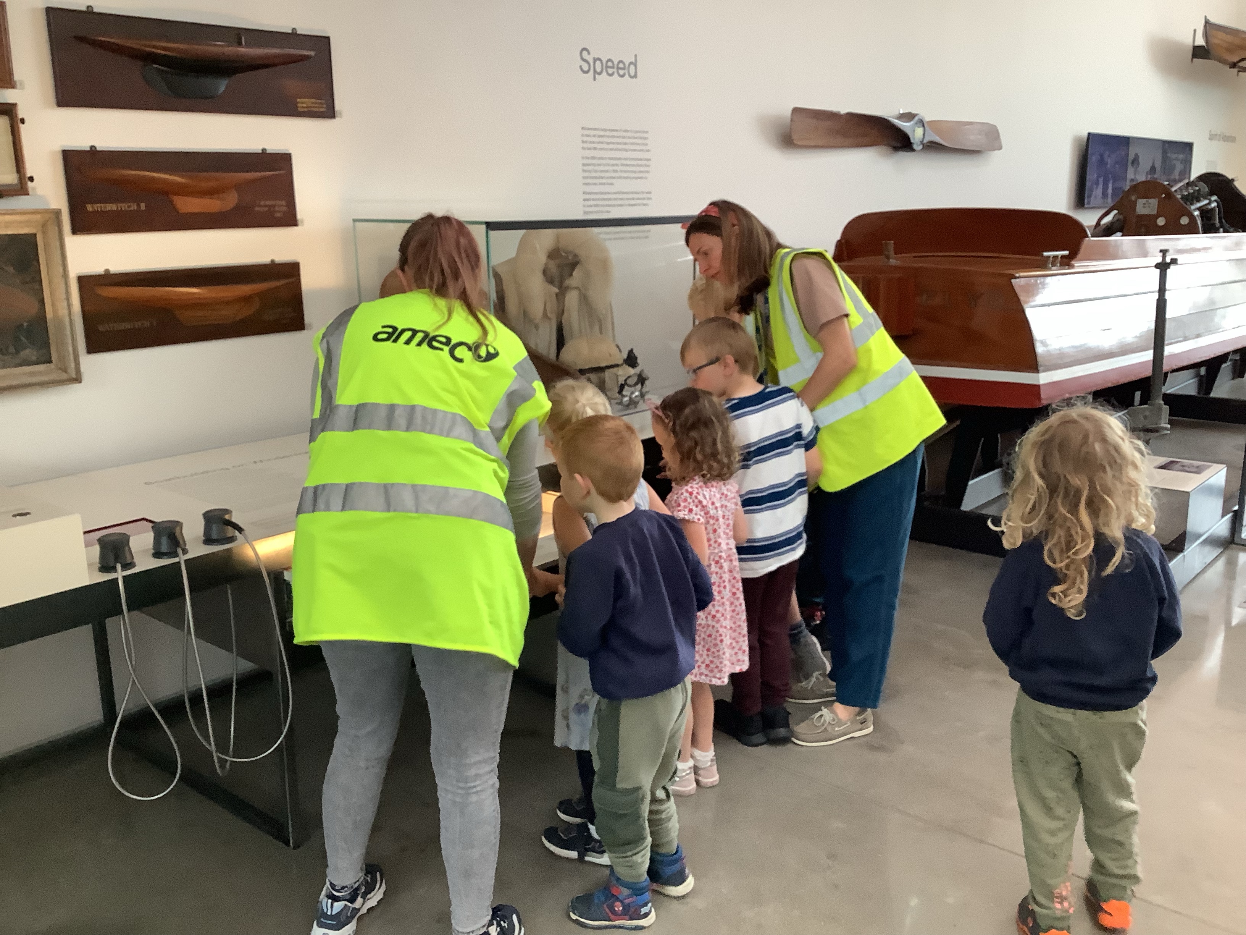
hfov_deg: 58.4
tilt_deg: -15.0
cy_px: 468
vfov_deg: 45.4
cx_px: 623
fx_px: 1116
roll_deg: +1.8
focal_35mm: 31
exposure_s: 1/50
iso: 200
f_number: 2.4
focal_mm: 3.3
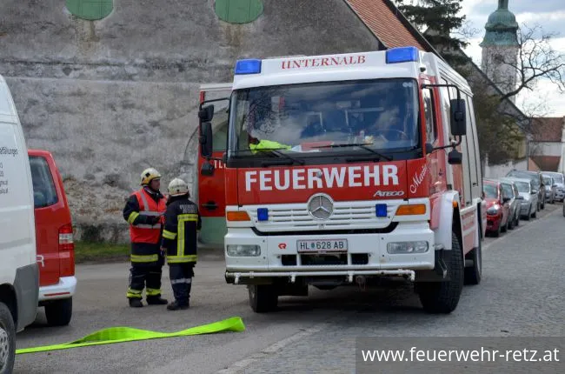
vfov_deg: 18.1
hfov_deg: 27.1
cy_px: 187
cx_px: 282
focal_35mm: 75
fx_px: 1174
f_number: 8
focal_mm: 50
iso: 200
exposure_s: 1/250
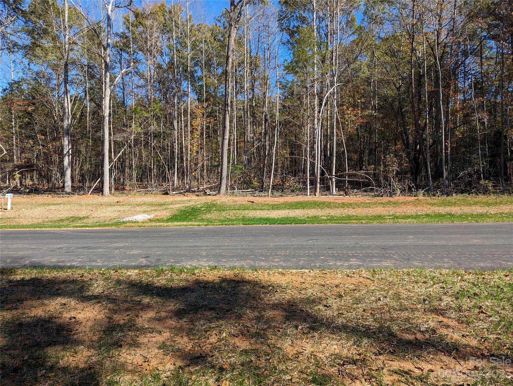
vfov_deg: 56.9
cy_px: 193
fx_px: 356
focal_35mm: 24
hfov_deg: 71.5
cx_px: 256
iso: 44
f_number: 1.85
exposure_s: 1/1058
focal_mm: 6.81
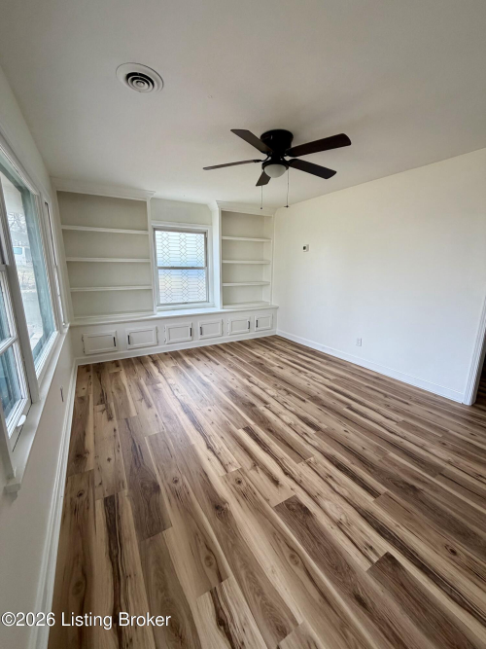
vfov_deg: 102.1
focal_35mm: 14
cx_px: 243
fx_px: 262
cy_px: 324
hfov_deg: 85.7
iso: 100
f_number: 2.2
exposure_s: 1/121
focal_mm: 2.22
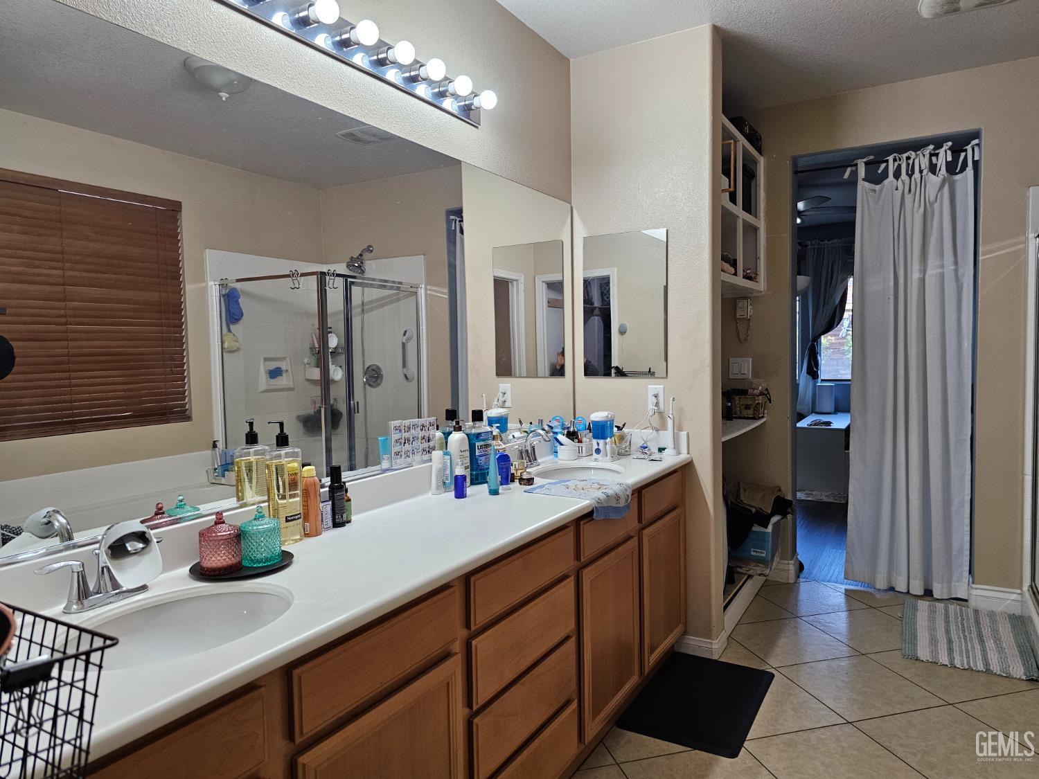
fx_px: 690
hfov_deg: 73.9
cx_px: 520
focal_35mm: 23
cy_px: 390
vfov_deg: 58.9
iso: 200
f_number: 1.7
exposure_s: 1/180
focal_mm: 6.3
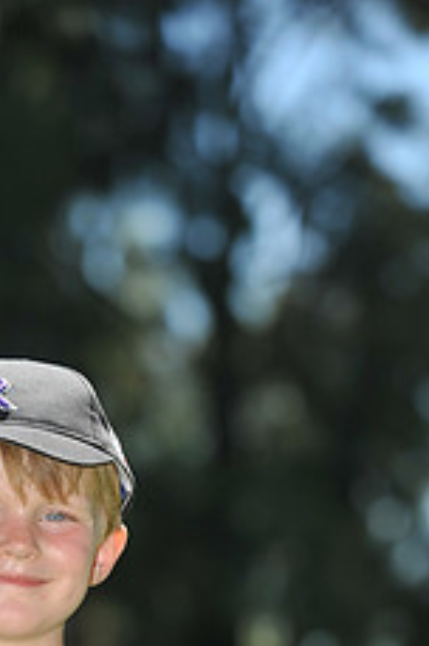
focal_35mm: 266
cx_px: -23
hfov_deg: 5.1
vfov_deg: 7.7
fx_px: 4769
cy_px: 790
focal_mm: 105
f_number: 4
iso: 200
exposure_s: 1/1250
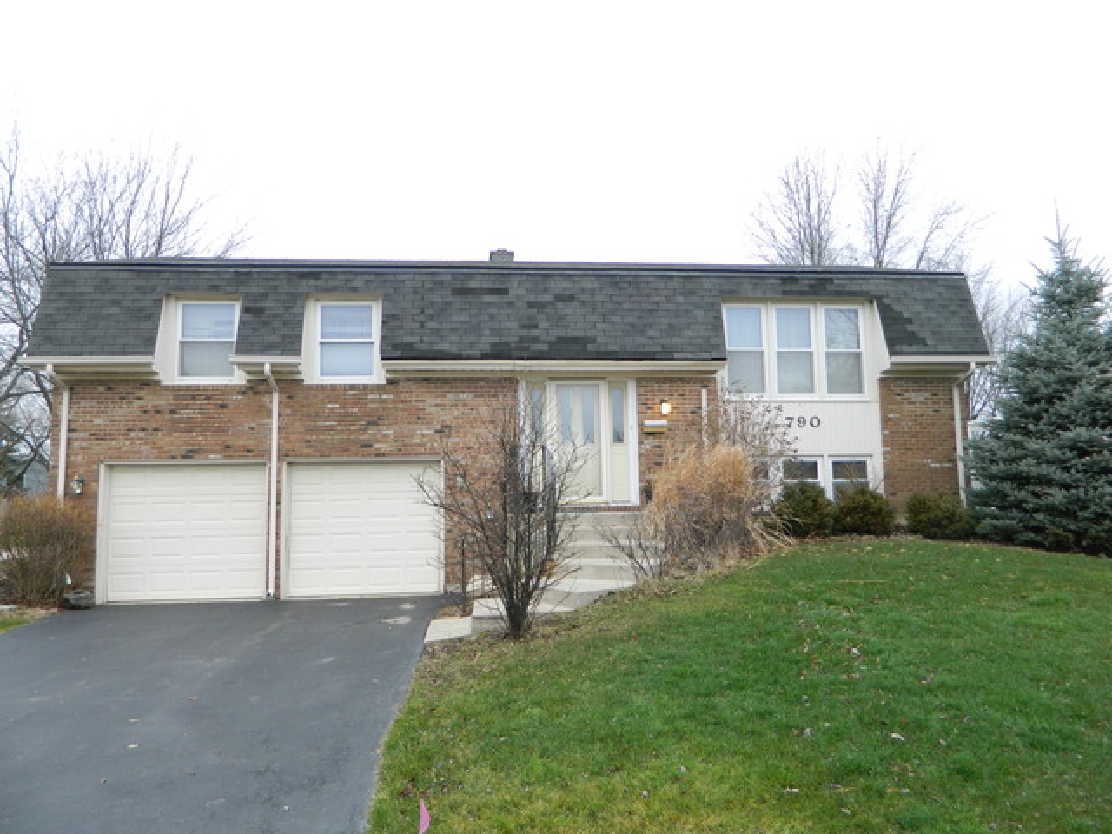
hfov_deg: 69.4
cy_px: 417
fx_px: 803
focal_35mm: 25
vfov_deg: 54.9
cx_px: 556
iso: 110
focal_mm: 4.5
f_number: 3.1
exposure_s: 1/100
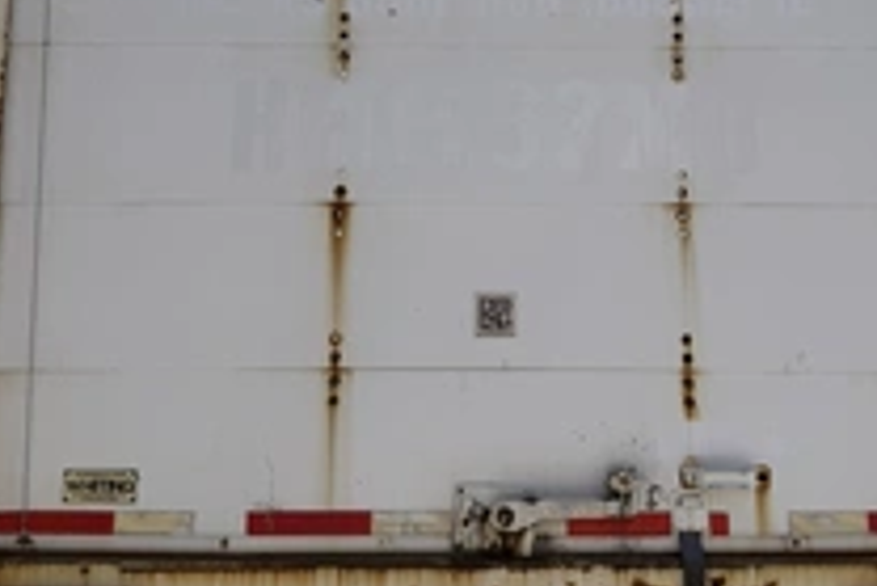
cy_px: 67
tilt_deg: +9.2
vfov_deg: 27.2
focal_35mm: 48
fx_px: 1170
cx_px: 468
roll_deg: -0.8
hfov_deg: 41.1
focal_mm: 6.76
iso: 100
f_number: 1.78
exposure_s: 1/5714
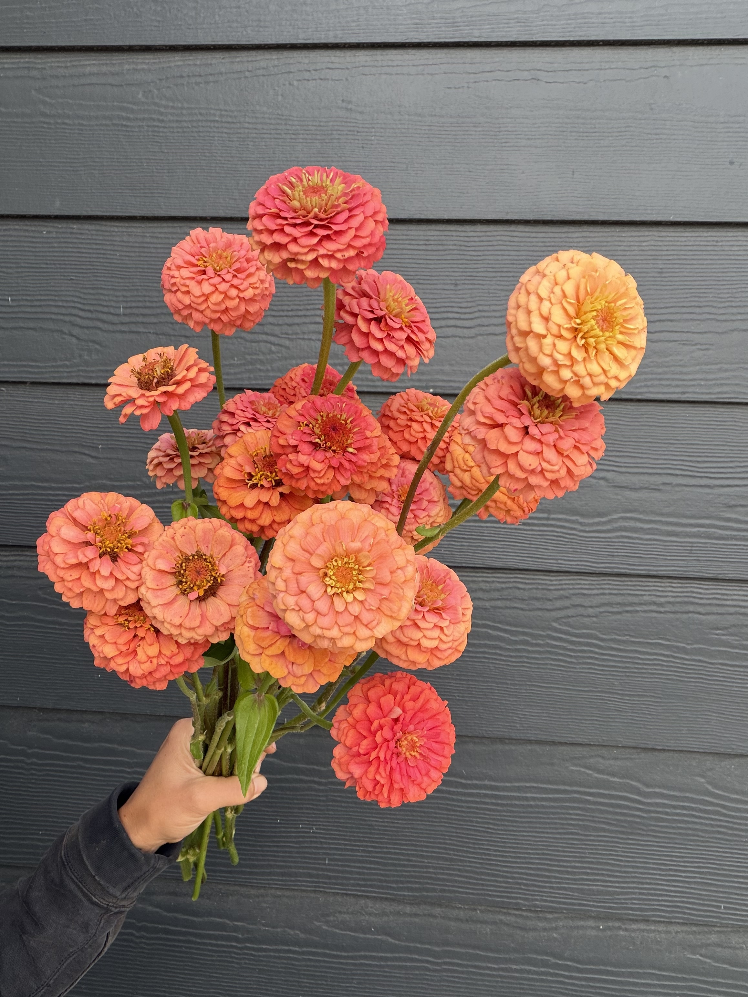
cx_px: 374
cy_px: 498
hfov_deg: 46.8
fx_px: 864
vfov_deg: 60.0
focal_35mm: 30
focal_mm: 2.71
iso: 25
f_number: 1.9
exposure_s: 1/183
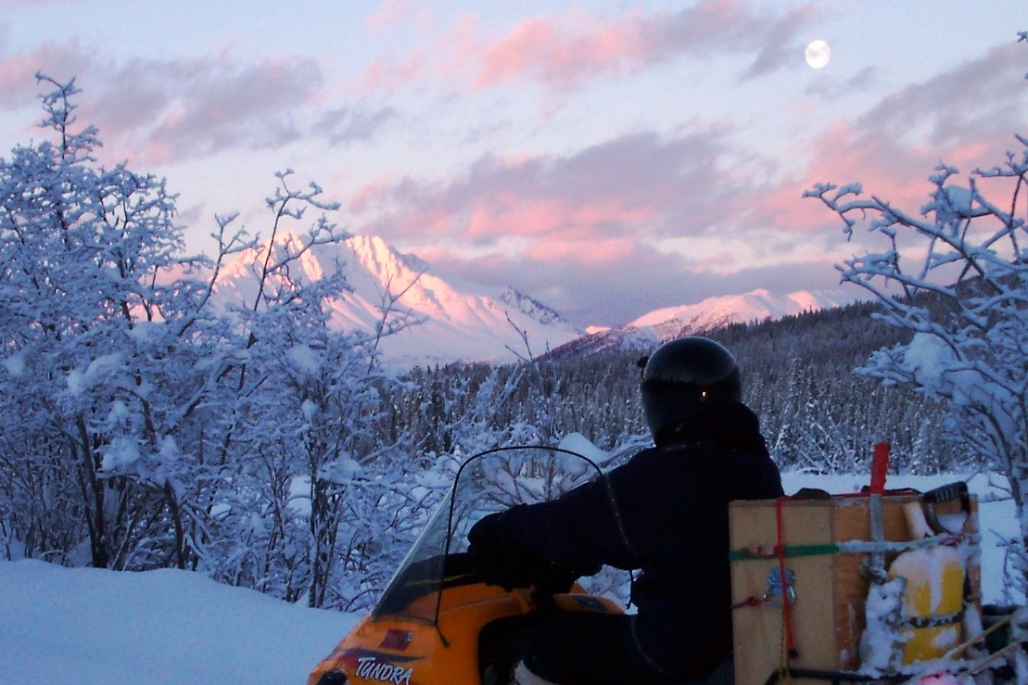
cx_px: 478
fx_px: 2826
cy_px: 423
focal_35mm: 99
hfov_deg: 20.6
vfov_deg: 13.8
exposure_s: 1/125
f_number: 3.5
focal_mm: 12.6
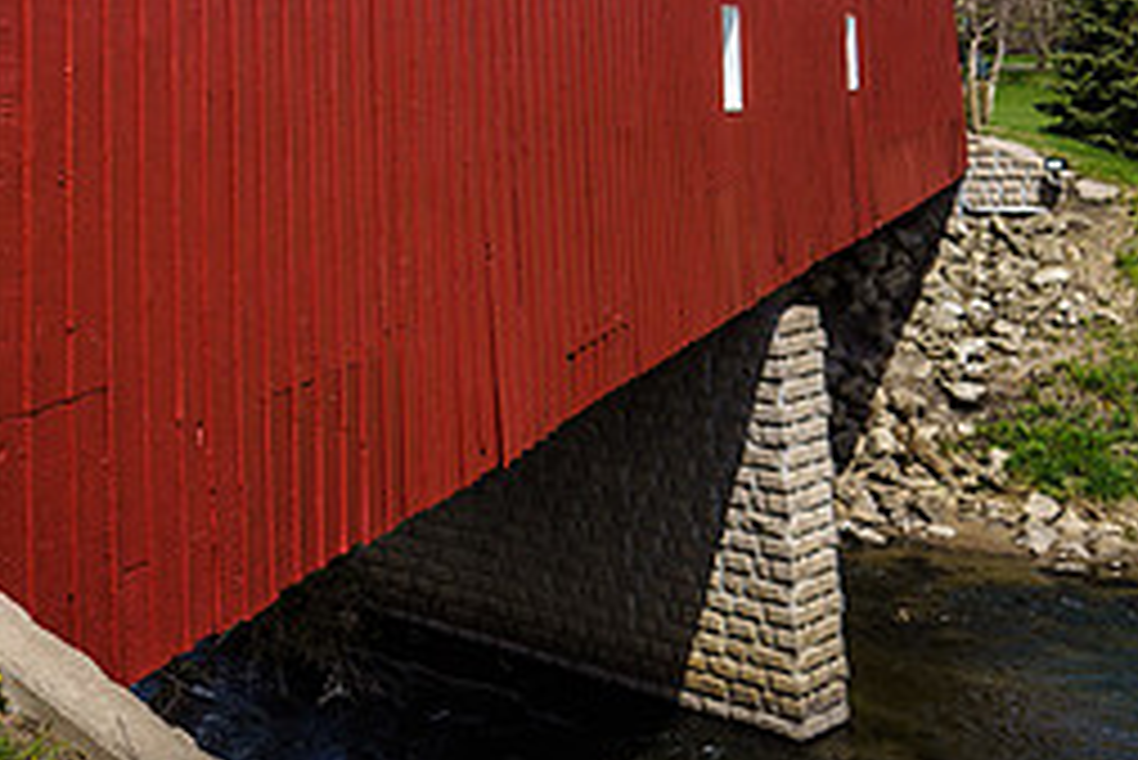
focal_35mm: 60
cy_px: -126
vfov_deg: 21.2
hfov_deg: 31.1
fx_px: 1898
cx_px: 17
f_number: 3.5
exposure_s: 1/4000
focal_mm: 24
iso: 200
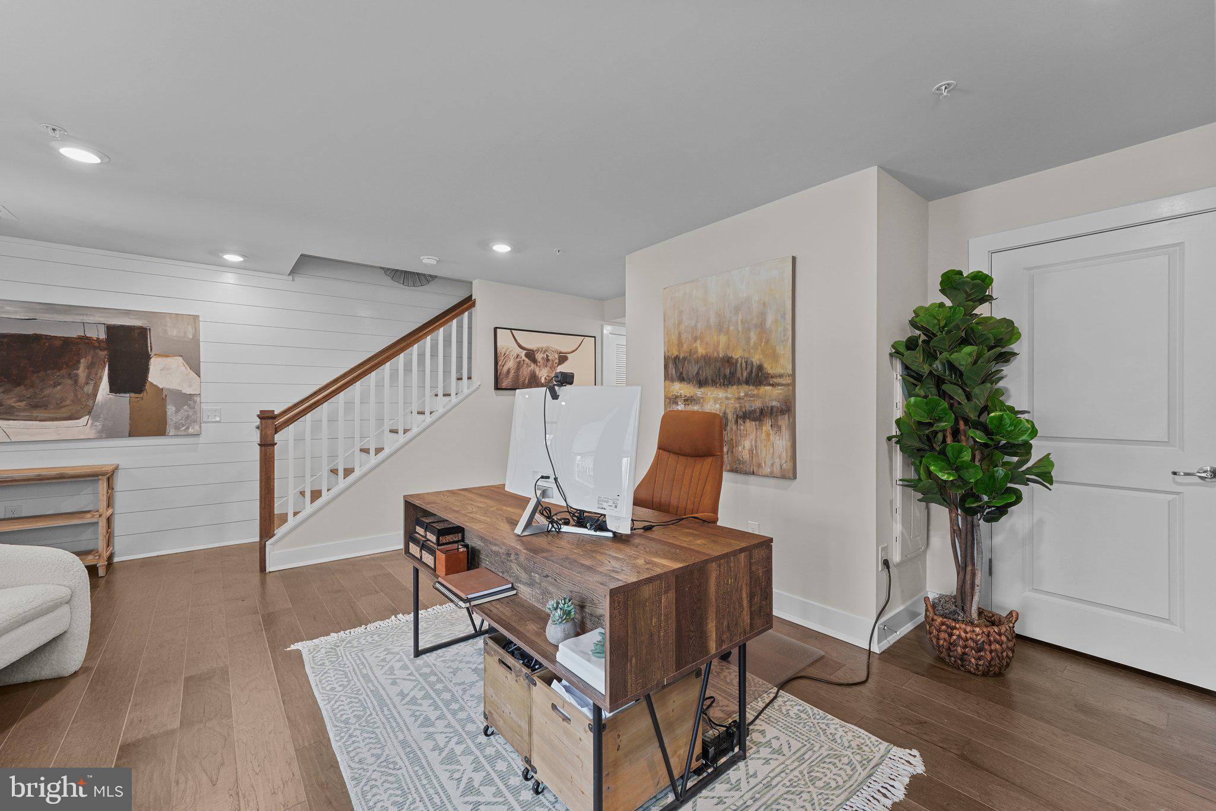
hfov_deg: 104.3
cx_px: 608
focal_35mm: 14
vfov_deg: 81.2
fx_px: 473
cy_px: 406
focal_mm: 14
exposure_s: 1/4
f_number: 8
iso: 400
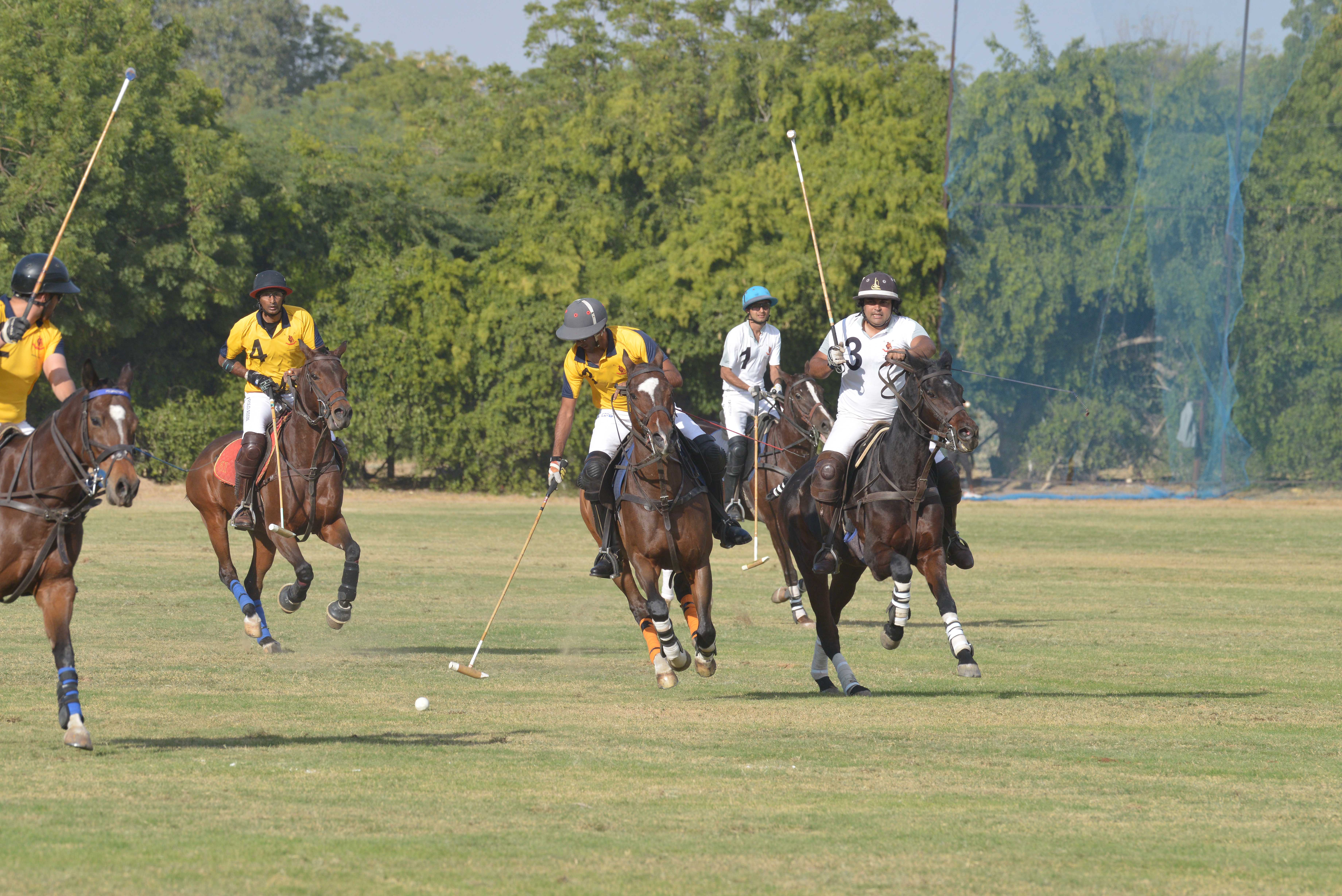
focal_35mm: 340
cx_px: 671
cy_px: 448
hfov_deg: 6.1
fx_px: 12678
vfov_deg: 4.0
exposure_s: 1/800
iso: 800
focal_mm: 340
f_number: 11
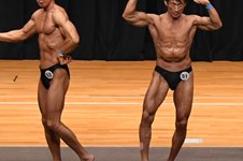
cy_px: 55
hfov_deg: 6.4
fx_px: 2150
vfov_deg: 4.3
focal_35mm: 319
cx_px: 238
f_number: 5.6
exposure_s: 1/400
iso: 4000
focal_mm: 62
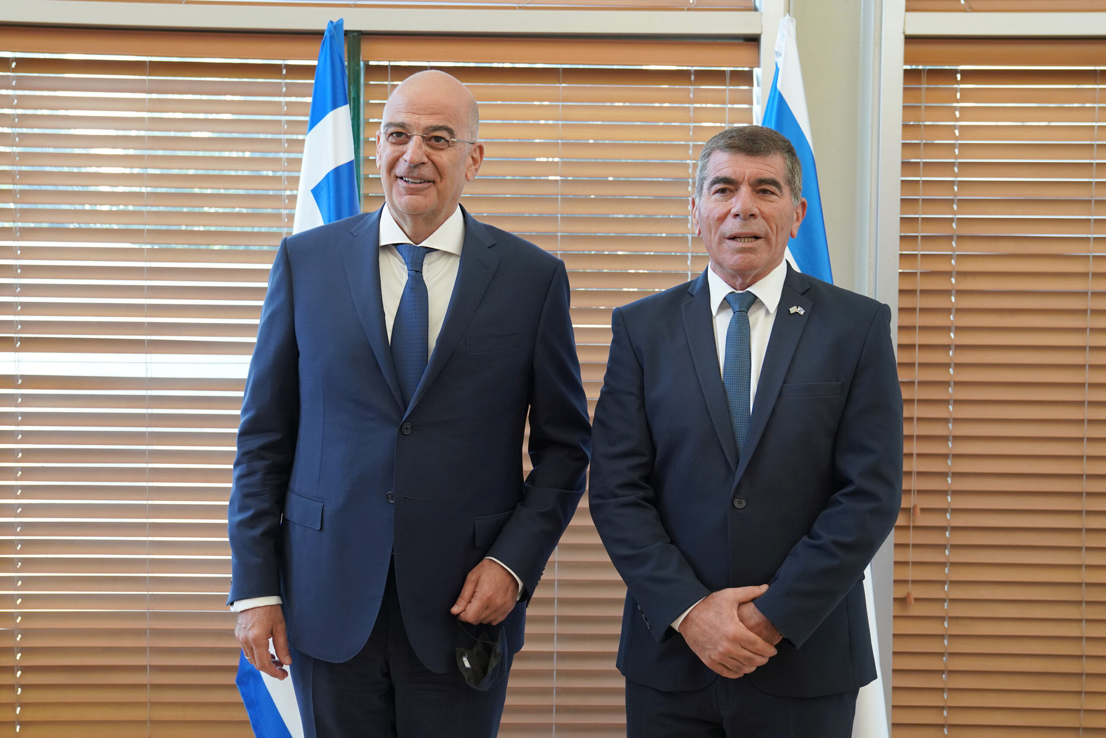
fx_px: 1198
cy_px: 369
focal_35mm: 39
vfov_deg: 34.2
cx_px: 553
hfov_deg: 49.6
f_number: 4
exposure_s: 1/160
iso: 1250
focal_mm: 39
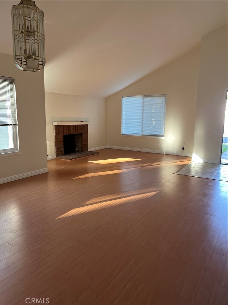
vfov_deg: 67.3
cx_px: 114
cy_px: 152
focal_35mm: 26
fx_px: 228
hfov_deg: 53.1
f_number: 1.5
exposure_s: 1/120
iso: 125
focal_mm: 5.7
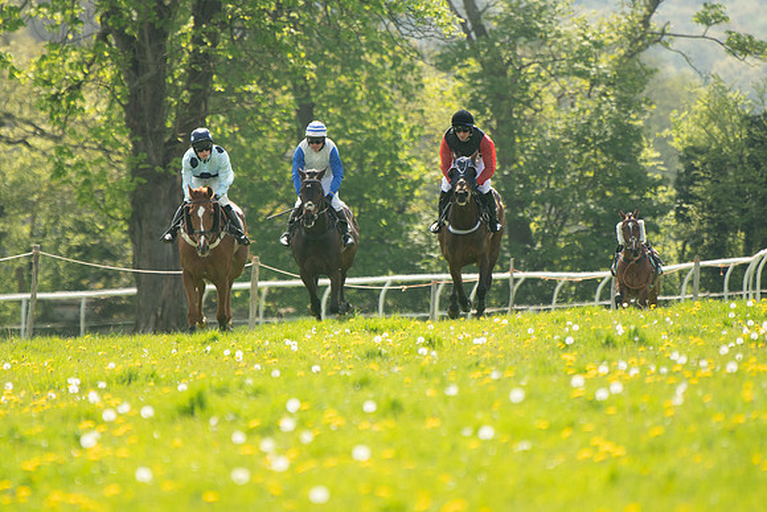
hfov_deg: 4.9
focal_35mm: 420
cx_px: 384
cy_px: 256
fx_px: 8950
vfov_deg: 3.3
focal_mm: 280
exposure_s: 1/1600
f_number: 4
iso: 400
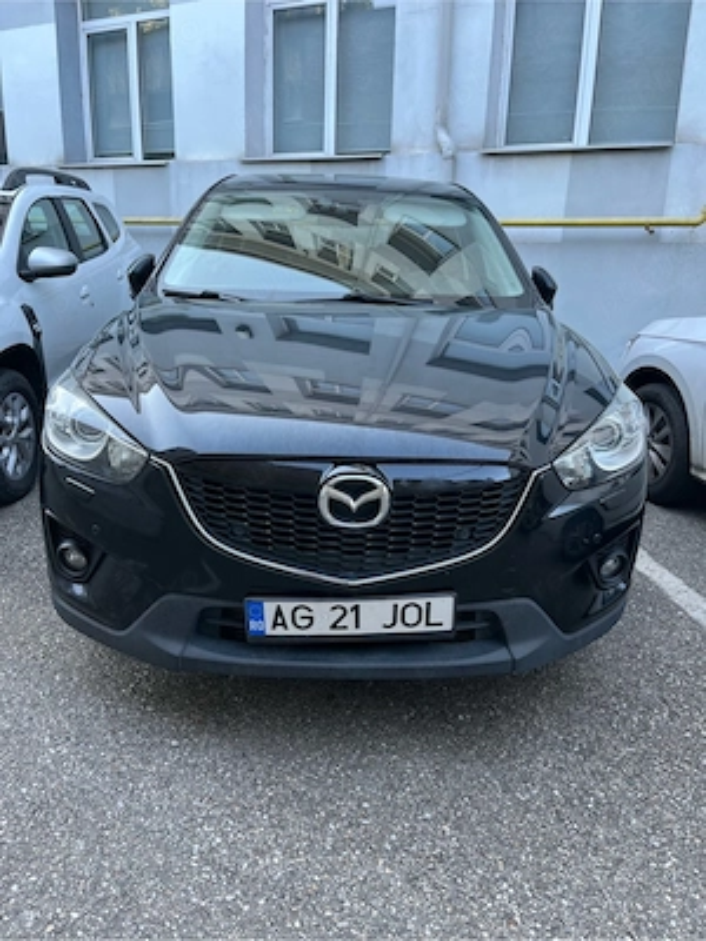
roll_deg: -1.8
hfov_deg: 53.1
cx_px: 353
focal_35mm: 26
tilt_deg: -16.7
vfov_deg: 67.3
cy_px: 470
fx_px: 707
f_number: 1.6
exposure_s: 1/121
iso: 40
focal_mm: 5.1
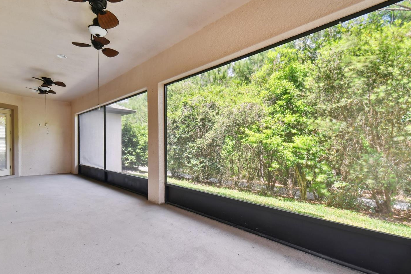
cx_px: 188
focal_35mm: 17
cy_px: 148
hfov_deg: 93.1
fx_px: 194
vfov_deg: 70.3
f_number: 7.1
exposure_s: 1/13
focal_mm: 10
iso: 100
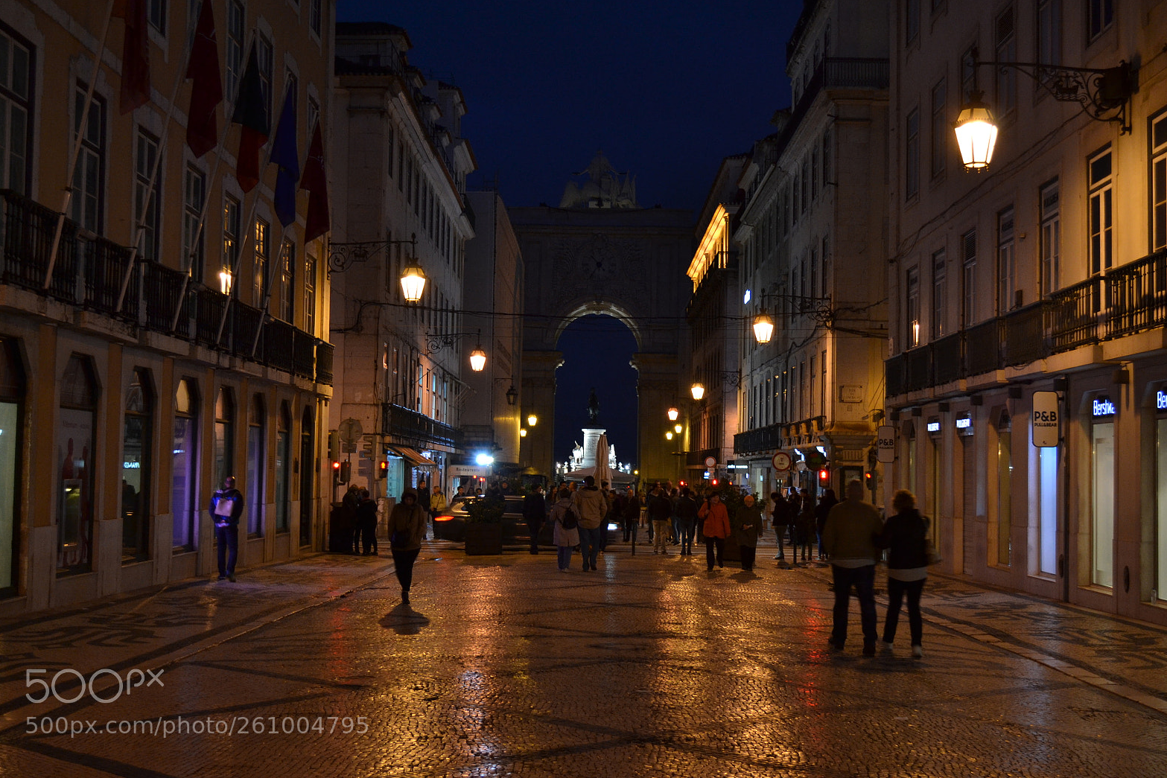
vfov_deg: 27.5
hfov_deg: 40.3
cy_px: 387
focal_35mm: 49
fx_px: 1588
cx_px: 575
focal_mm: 32
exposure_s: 1/15
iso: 500
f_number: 4.8
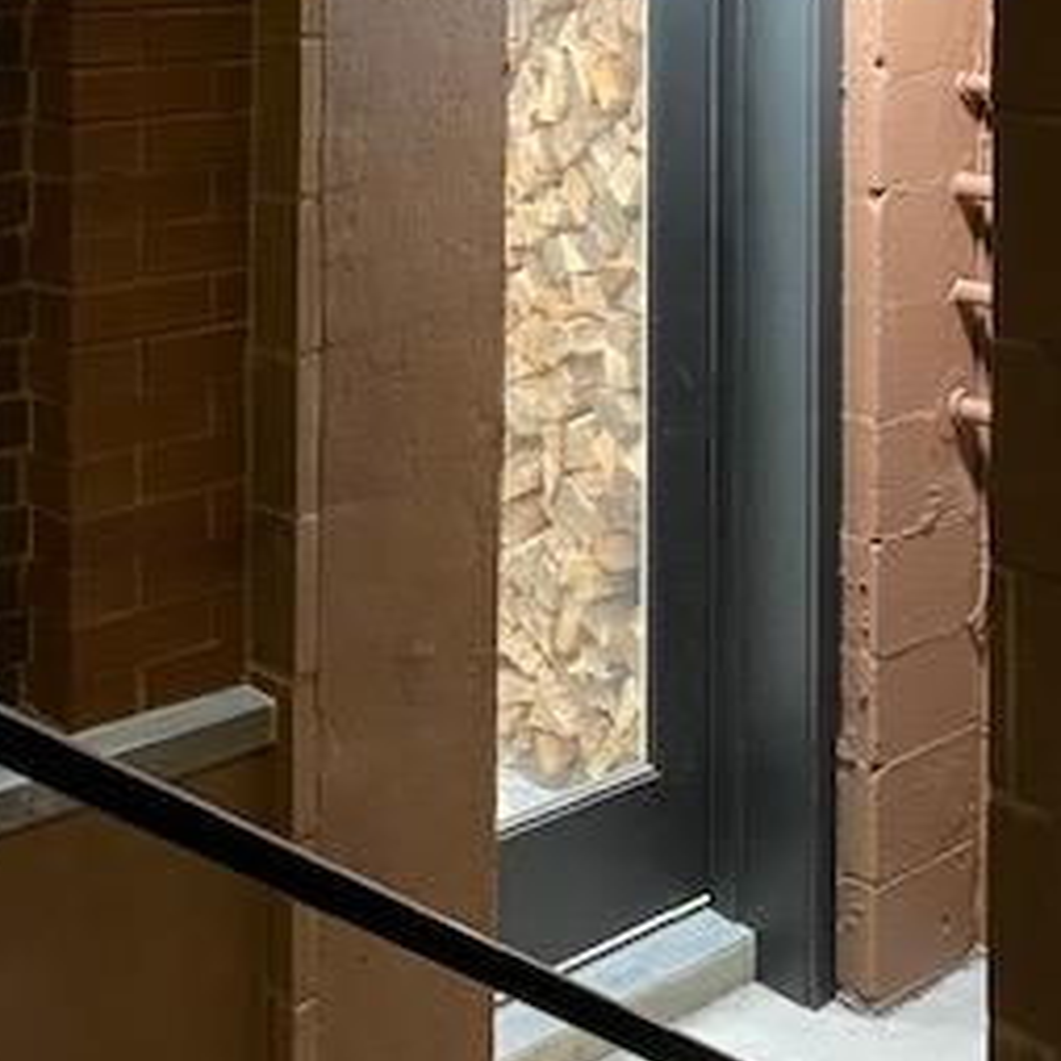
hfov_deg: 29.5
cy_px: -63
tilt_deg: -1.6
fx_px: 2011
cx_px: 501
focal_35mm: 58
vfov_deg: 27.4
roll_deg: -1.1
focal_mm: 4.25
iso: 800
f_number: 1.8
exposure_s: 1/30
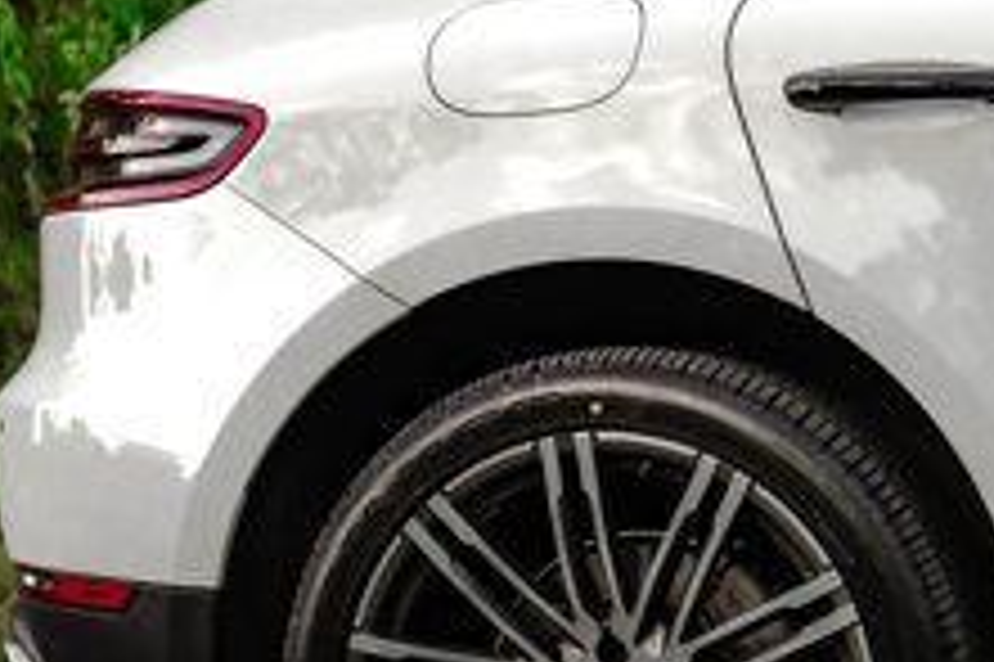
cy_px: 367
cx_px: 594
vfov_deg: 11.8
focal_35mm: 116
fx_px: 3200
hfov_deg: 17.6
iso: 640
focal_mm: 40
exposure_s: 1/500
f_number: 4.5
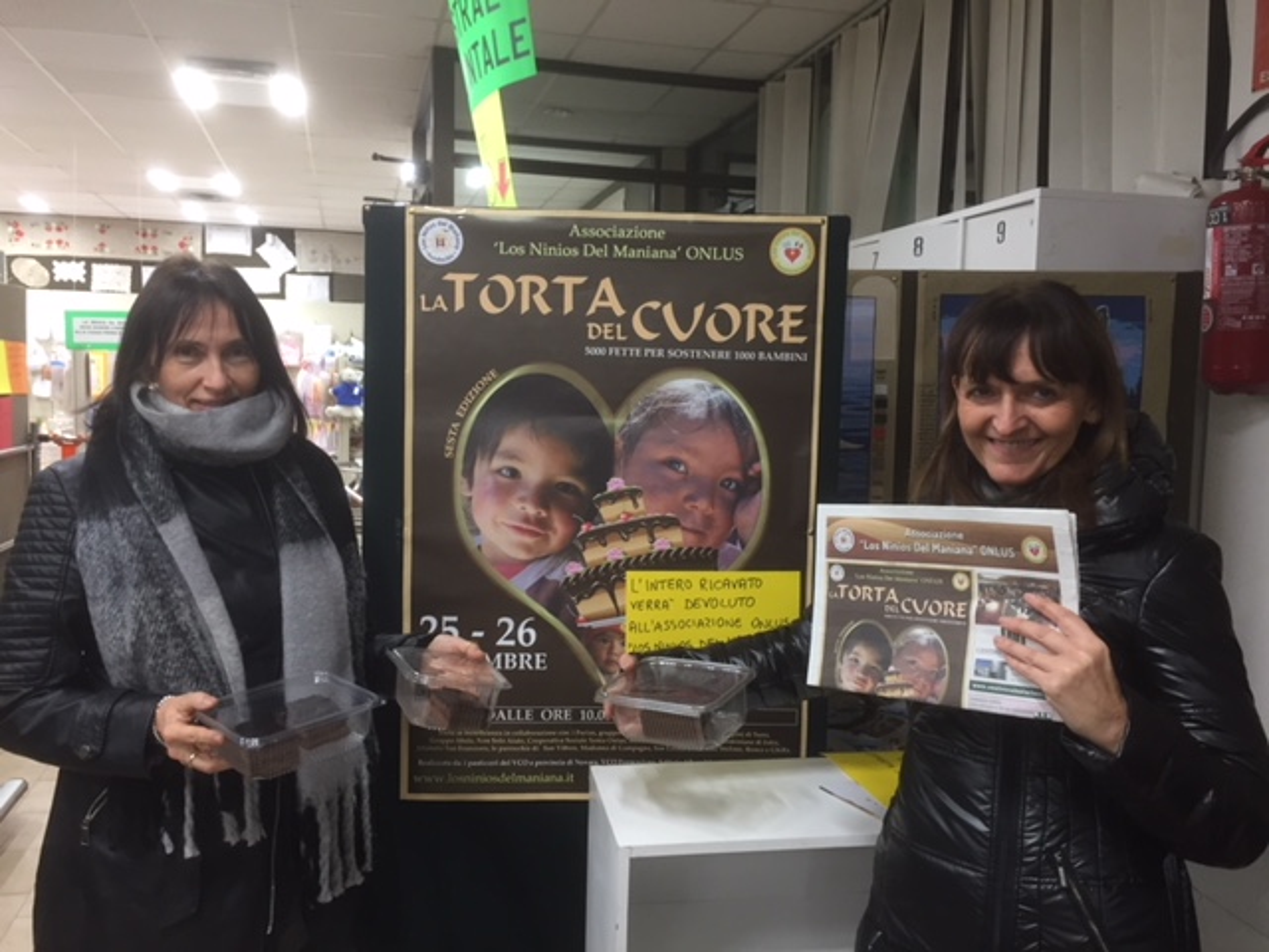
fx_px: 1063
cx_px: 634
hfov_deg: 61.7
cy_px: 476
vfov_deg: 48.2
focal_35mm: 29
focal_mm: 4.15
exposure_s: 1/33
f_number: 2.2
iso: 125
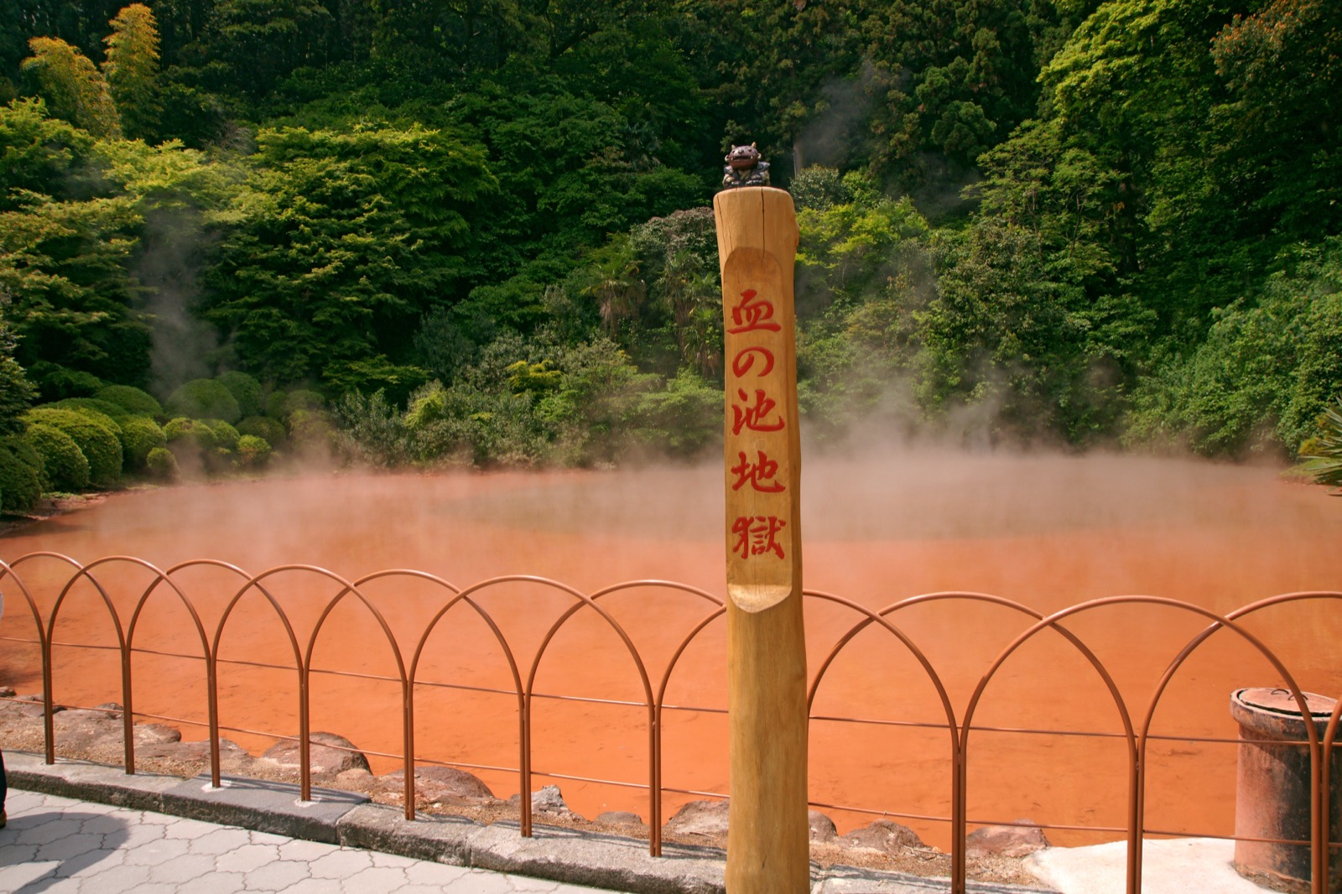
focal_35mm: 24
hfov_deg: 73.8
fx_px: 894
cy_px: 447
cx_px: 671
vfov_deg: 53.1
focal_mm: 16
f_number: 9
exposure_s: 1/200
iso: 200
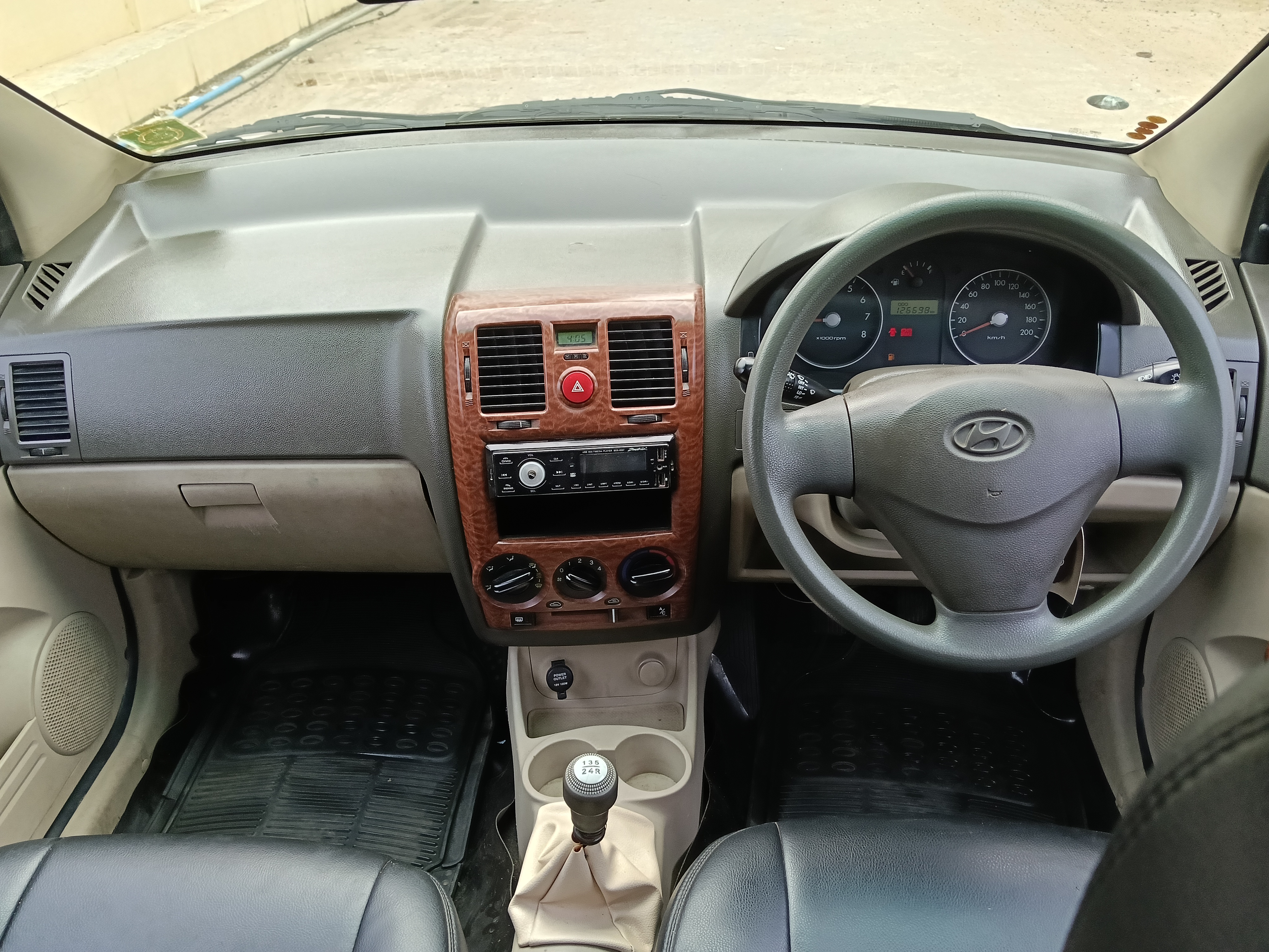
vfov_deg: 51.4
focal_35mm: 27
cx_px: 634
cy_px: 476
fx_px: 990
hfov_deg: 65.3
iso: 160
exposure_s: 1/100
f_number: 1.8
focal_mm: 3.98
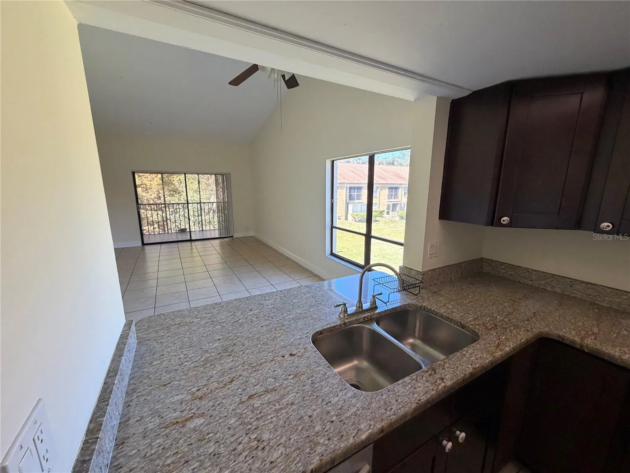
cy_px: 236
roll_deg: +0.6
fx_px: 255
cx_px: 315
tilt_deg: -11.2
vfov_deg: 85.7
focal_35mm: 14
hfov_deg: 102.1
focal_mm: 2.22
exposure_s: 1/121
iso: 200
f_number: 2.2
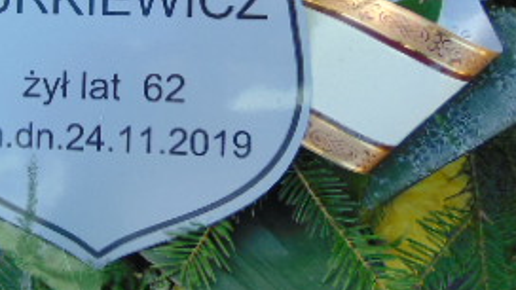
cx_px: 76
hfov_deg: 31.6
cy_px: -2
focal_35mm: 64
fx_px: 876
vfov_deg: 18.3
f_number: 3
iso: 80
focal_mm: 4.5
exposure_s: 1/250
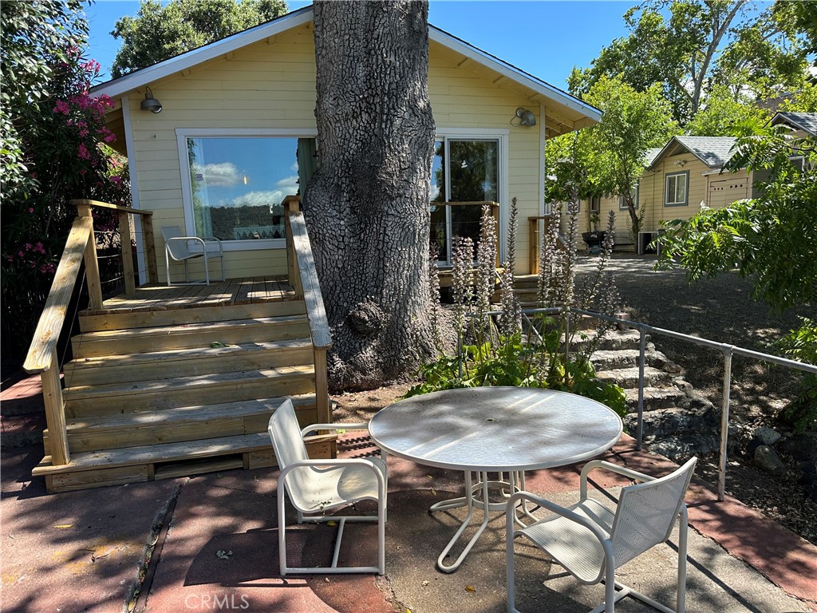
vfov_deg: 56.8
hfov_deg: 71.6
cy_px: 306
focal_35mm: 24
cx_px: 408
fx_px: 566
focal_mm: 6.86
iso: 80
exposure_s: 1/1212
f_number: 1.78
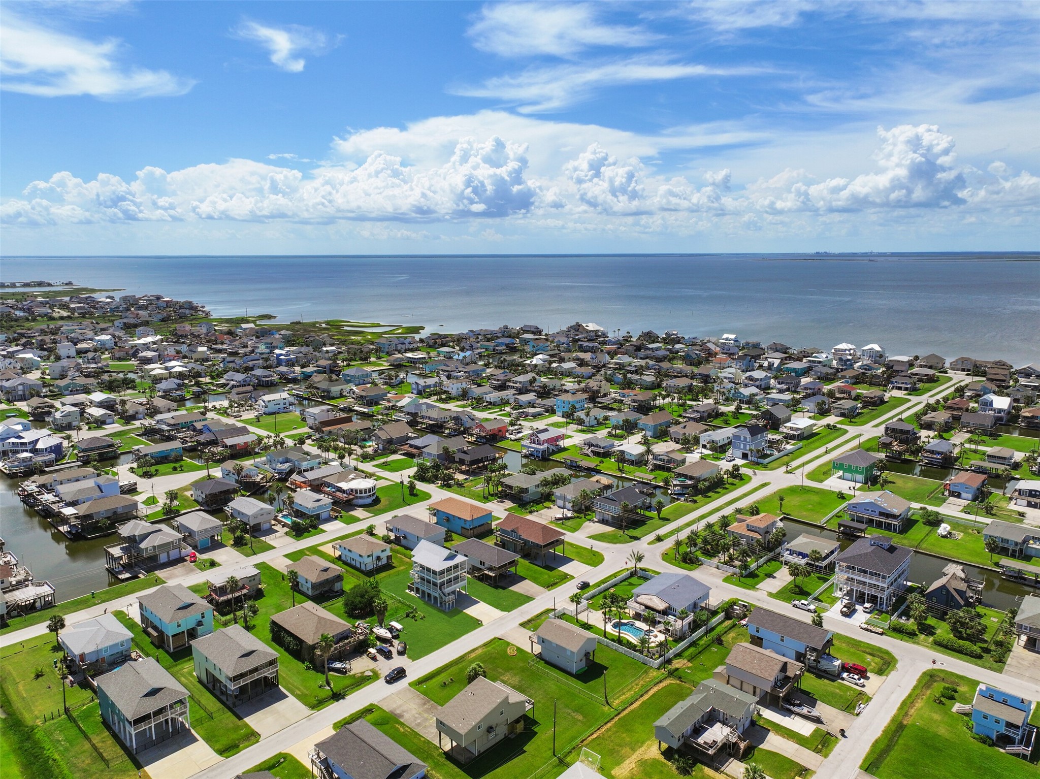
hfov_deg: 71.6
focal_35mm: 24
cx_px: 520
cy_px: 390
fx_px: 721
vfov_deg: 56.8
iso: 100
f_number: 2.8
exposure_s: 1/2500
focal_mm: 12.29
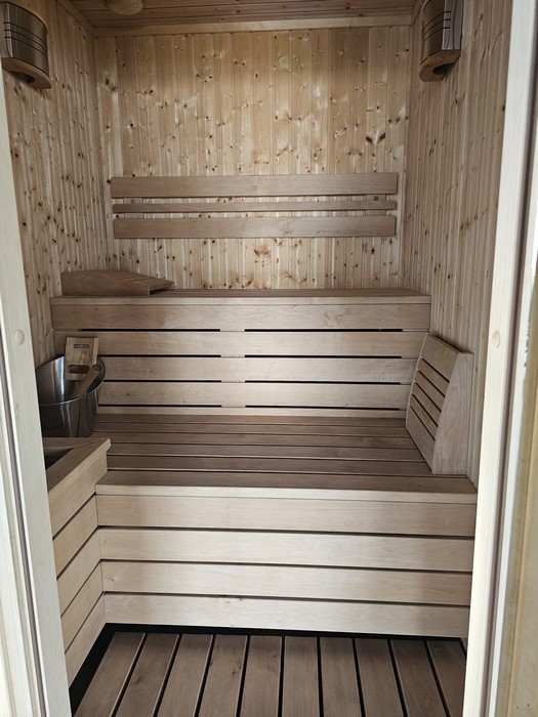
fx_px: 477
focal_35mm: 23
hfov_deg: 58.9
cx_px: 269
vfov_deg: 73.9
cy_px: 358
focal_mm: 6.3
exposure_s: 1/100
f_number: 1.7
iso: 400
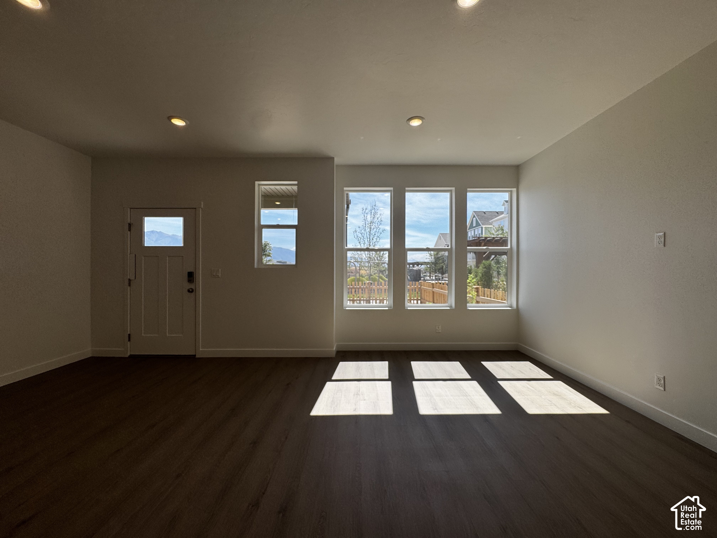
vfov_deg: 85.7
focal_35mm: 14
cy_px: 269
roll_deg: -1.9
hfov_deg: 102.1
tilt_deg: -0.9
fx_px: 290
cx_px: 358
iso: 50
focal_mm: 2.22
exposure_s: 1/858
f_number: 2.2
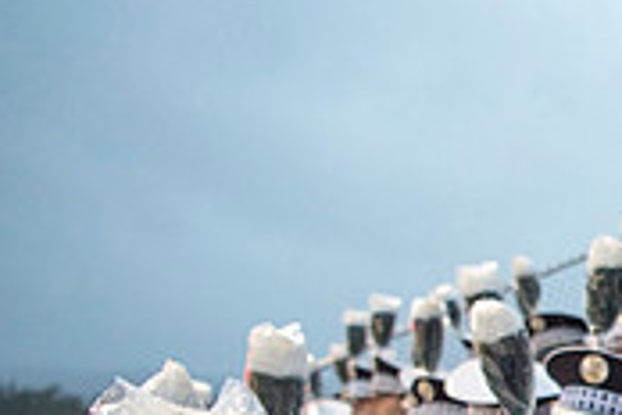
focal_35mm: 80
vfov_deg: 16.5
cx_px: 997
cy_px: 467
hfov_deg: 20.6
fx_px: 1382
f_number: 3.2
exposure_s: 1/320
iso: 2000
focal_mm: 24
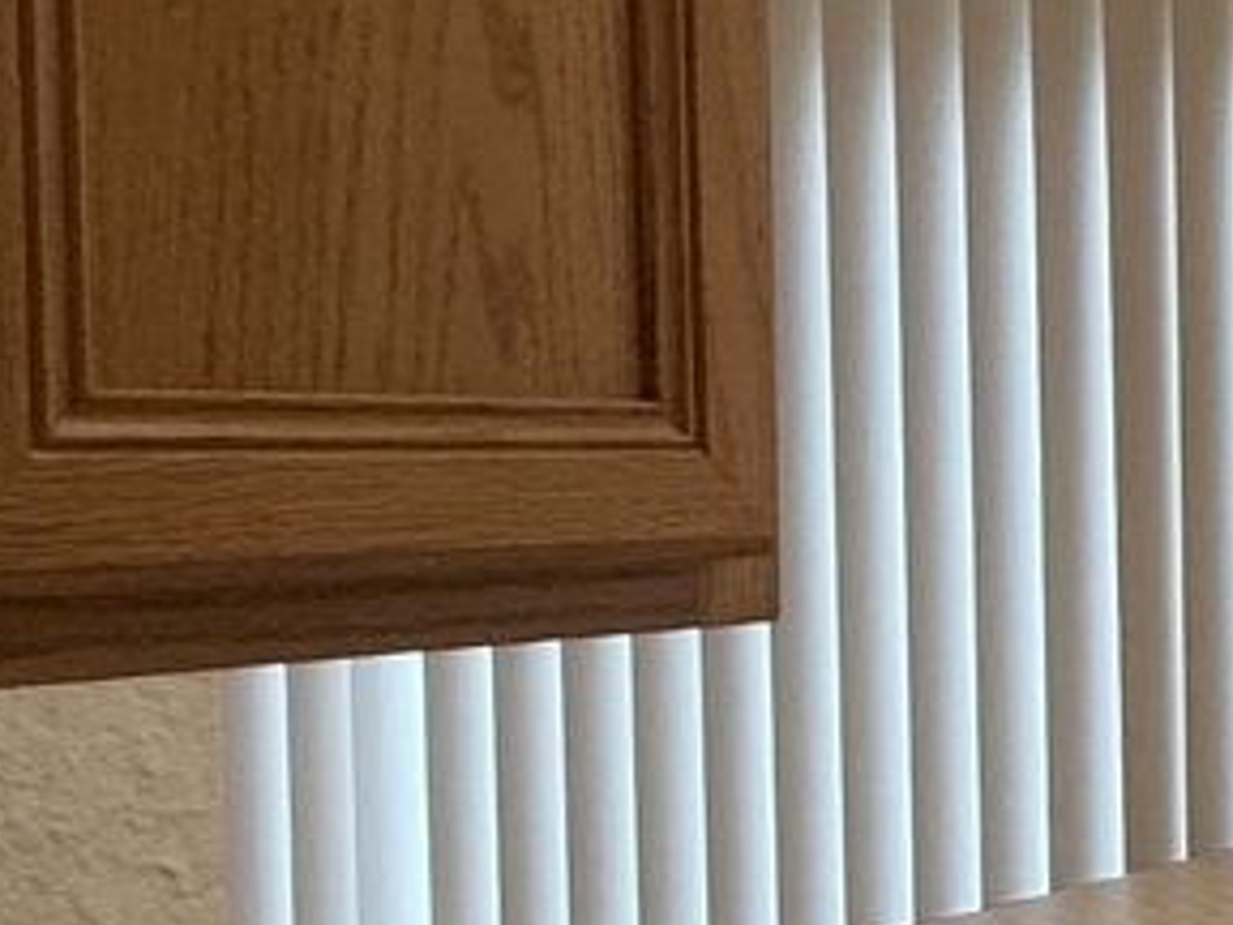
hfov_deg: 16.3
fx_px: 2493
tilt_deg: -2.2
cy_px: 548
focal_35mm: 70
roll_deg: -0.6
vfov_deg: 21.0
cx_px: 2779
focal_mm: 2.22
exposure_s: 1/120
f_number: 2.2
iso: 160
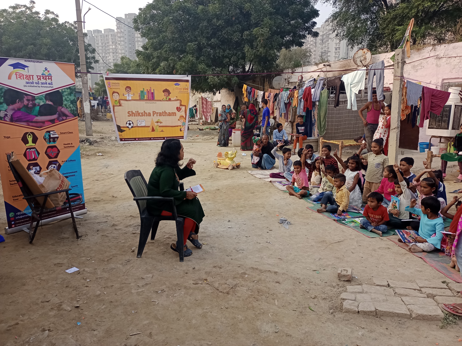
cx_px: 231
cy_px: 173
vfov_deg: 54.9
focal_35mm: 25
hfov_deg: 69.4
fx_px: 334
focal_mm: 4.71
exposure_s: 1/132
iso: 103
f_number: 1.79
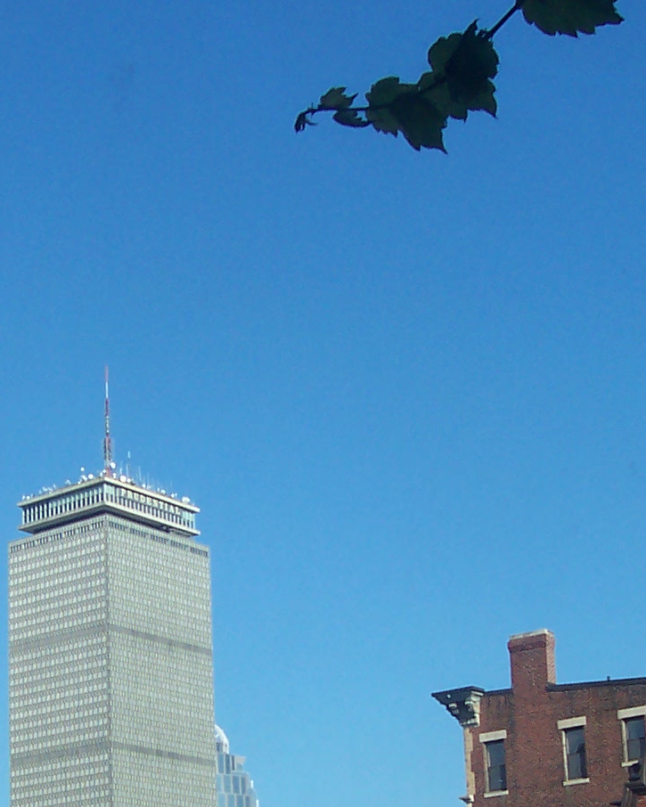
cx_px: 225
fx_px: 1935
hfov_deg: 18.9
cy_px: 745
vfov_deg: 22.9
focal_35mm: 81
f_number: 5.6
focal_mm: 5.6
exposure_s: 1/350
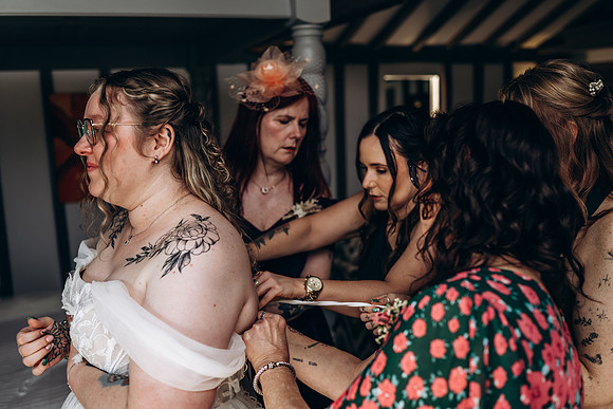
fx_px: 596
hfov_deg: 54.4
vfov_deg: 37.9
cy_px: 204
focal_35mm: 35
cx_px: 306
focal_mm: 35
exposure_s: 1/125
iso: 160
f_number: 2.5
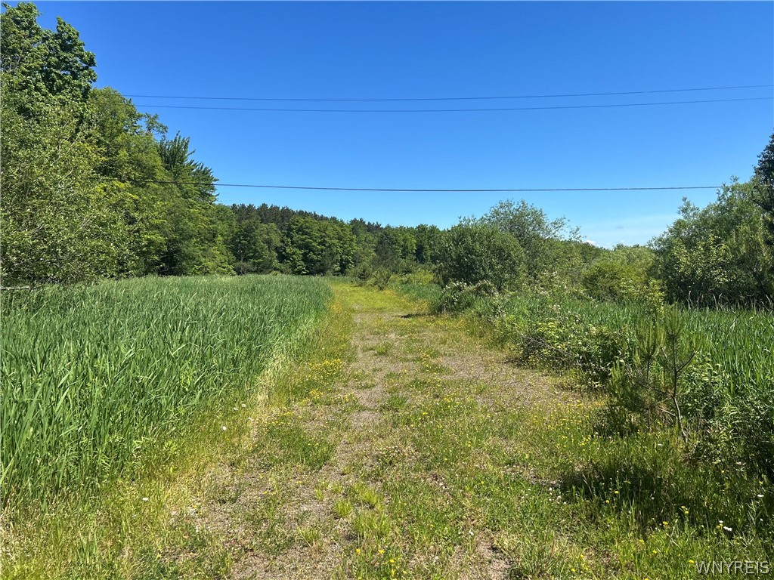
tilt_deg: -1.9
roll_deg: +1.1
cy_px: 290
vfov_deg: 53.1
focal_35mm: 26
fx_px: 581
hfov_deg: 67.3
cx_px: 387
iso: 50
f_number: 1.5
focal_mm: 5.7
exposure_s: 1/3460
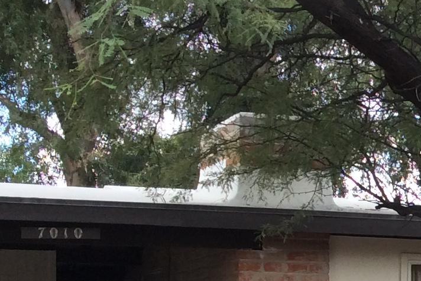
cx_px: 662
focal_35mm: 121
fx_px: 1415
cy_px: 332
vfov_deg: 11.1
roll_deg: -2.9
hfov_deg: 15.4
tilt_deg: -1.4
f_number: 2.4
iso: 32
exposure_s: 1/211
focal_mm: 3.3
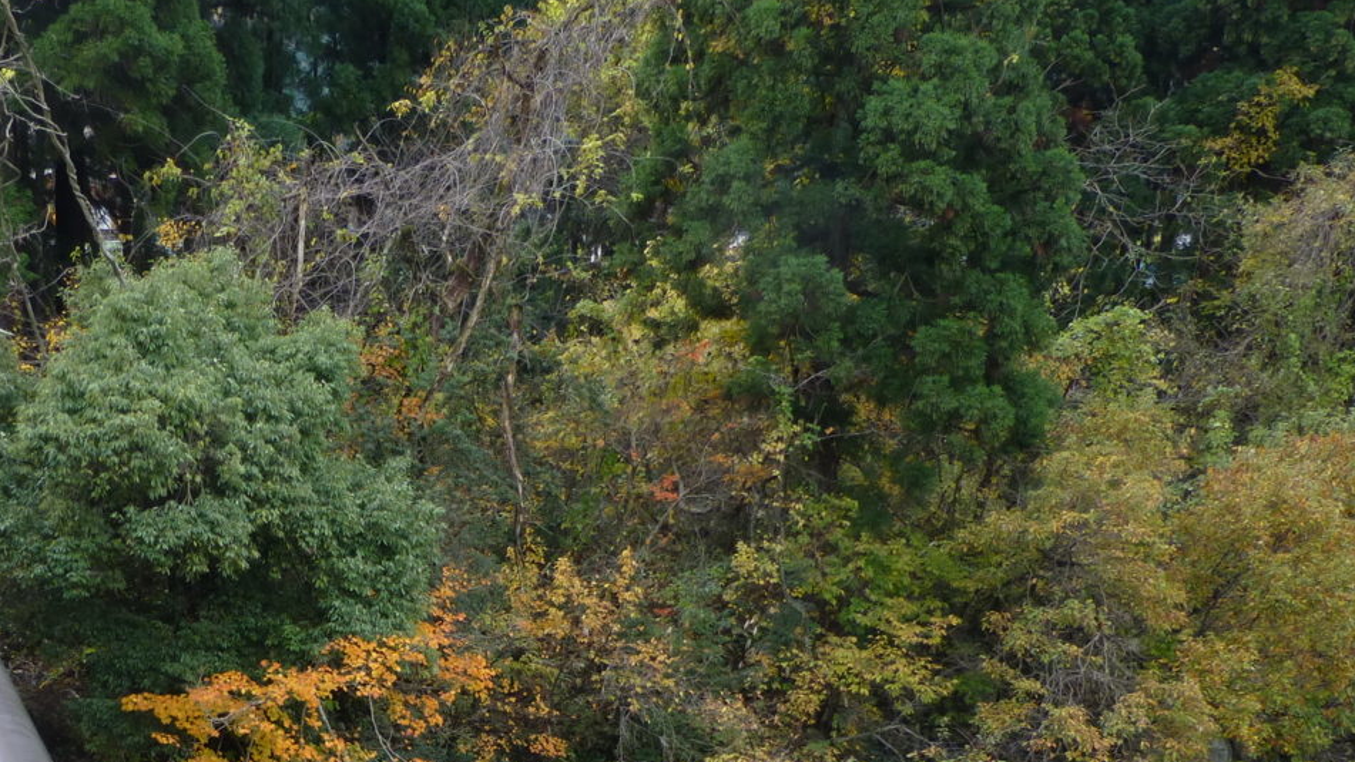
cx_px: 376
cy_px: 806
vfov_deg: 25.4
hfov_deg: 45.1
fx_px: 1581
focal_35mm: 44
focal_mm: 4.3
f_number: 3.5
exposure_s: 1/125
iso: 100
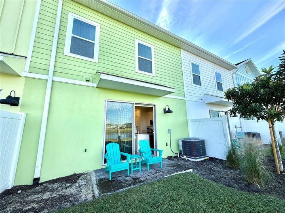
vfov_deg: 85.6
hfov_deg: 102.1
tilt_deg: +10.1
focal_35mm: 14
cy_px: 106
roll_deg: +0.7
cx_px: 142
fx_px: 115
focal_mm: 2.22
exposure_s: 1/602
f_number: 2.2
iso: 50
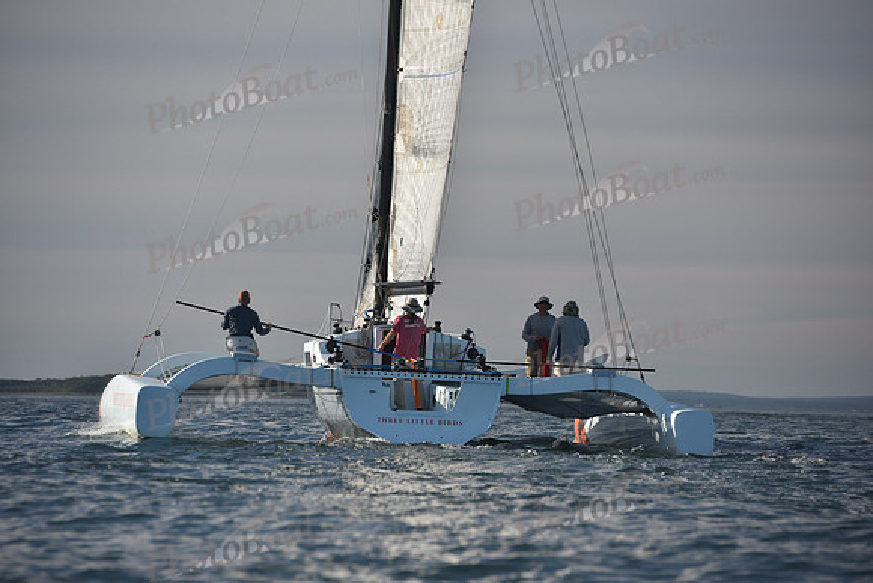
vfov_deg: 6.9
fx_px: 4851
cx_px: 436
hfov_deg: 10.3
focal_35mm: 200
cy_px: 292
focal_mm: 200
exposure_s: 1/1000
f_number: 5
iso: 250
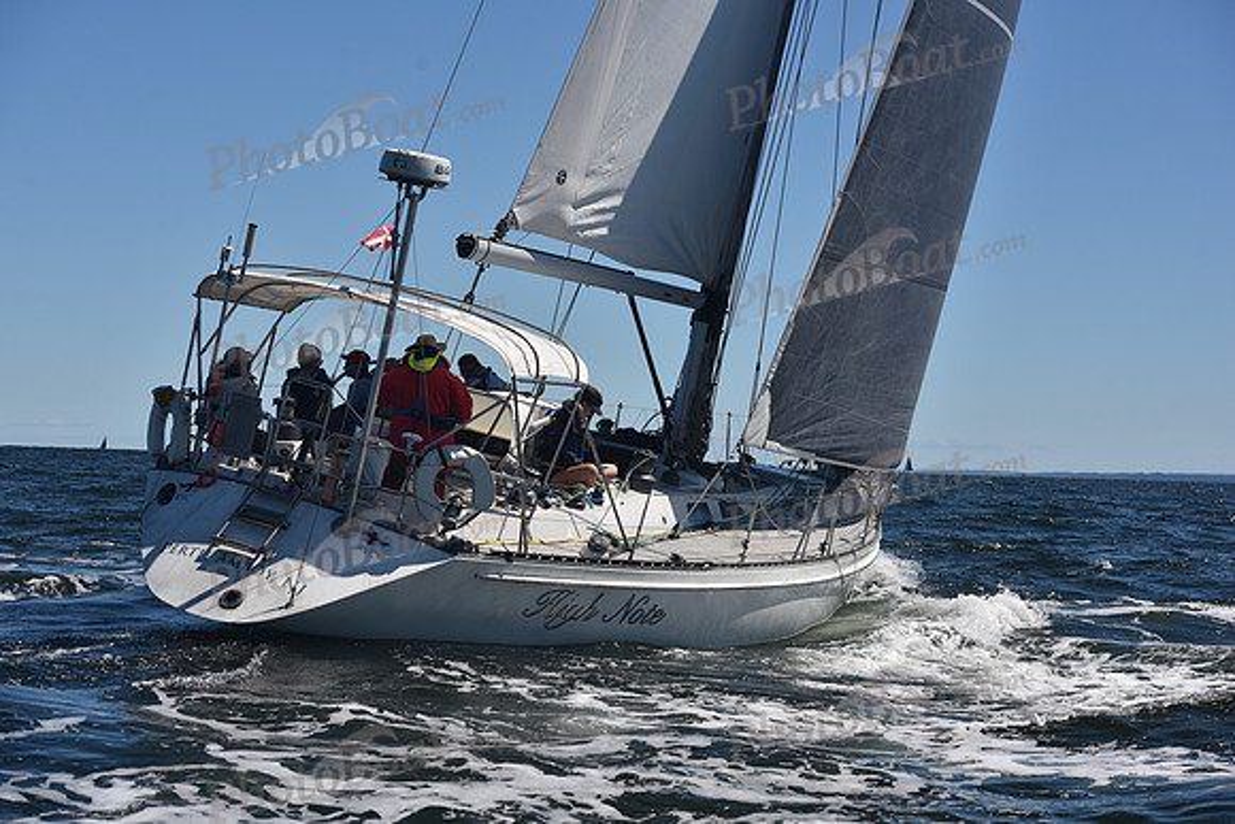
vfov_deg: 19.5
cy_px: 412
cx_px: 618
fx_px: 2402
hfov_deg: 28.8
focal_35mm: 70
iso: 200
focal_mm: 70
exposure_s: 1/800
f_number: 7.1
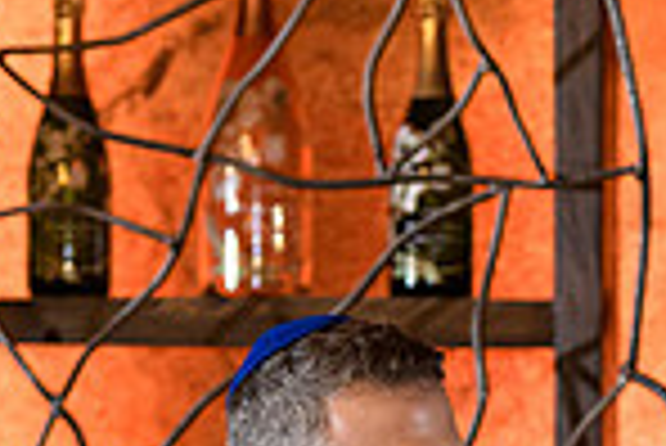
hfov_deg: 4.5
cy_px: 836
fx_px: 8426
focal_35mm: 455
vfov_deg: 3.0
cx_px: 770
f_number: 3.2
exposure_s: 1/125
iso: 1600
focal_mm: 116
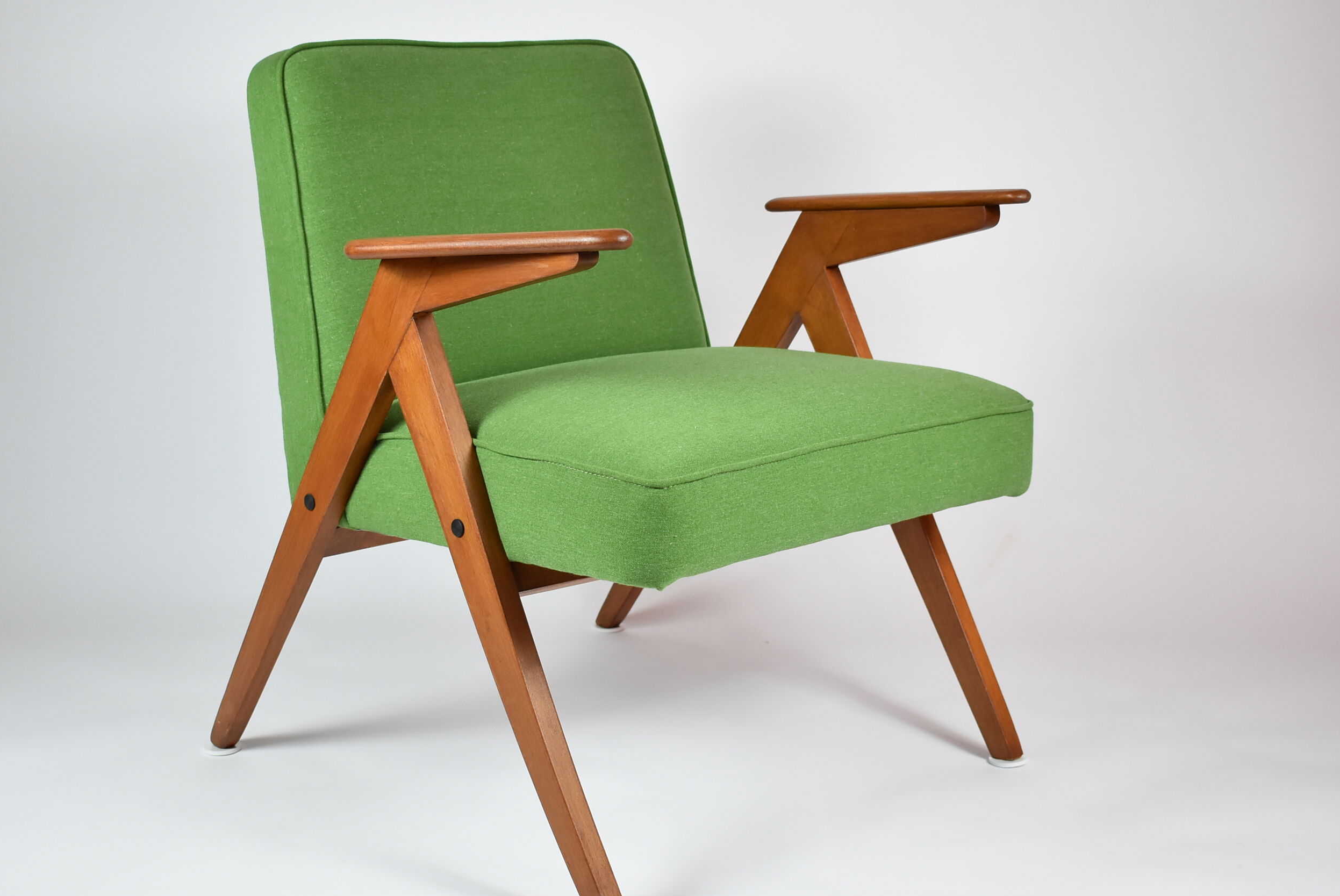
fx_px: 2012
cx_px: 604
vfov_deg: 25.1
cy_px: 456
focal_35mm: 54
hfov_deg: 36.8
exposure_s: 1/125
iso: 800
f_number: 5
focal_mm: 30
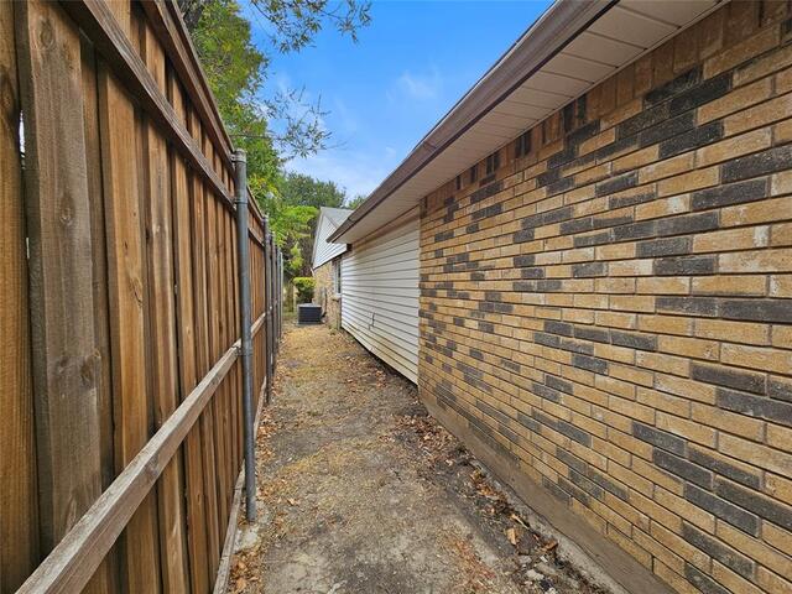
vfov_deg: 89.9
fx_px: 297
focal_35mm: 13
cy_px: 297
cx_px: 396
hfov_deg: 106.2
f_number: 2.2
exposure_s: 1/515
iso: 50
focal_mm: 2.2
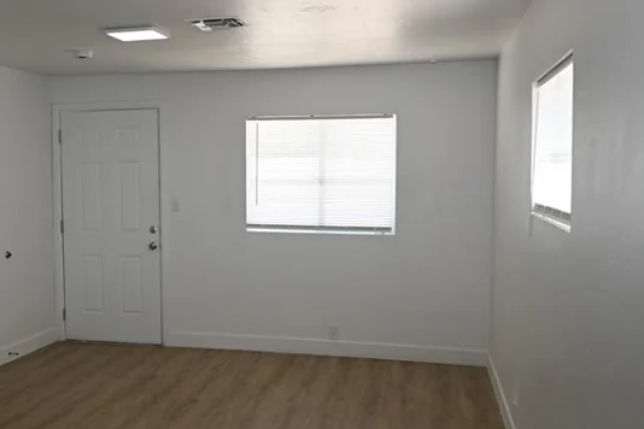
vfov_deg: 29.2
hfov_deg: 41.6
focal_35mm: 46
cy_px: 230
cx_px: 168
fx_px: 823
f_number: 5
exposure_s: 1/100
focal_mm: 16
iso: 200
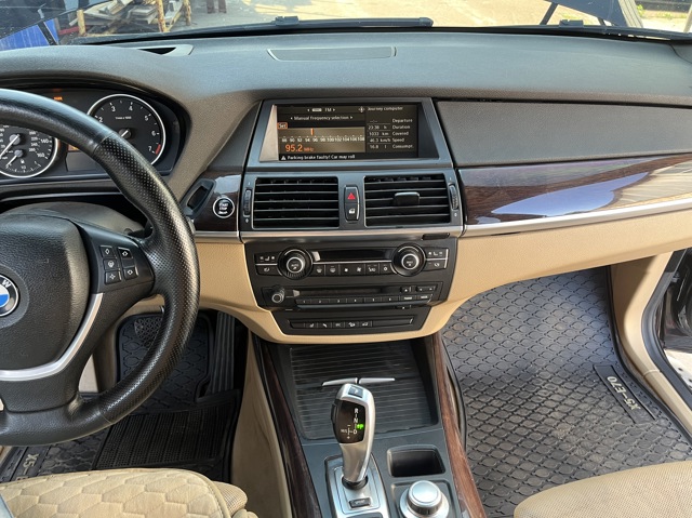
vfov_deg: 53.0
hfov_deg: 67.3
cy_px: 259
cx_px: 346
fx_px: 519
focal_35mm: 26
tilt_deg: -36.1
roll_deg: -4.6
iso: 125
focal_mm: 5.1
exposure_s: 1/81
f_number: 1.6
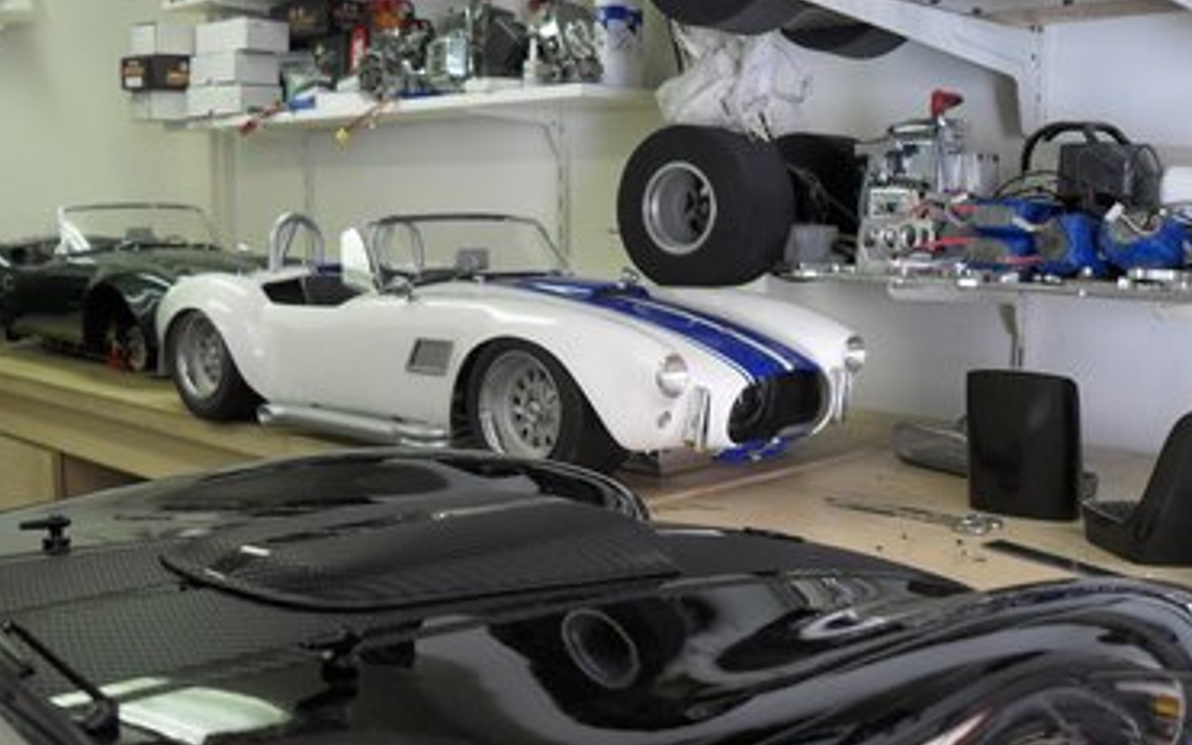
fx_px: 1300
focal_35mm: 40
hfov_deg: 49.2
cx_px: 556
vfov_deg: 31.9
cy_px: 456
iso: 100
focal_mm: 6.2
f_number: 2.8
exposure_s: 1/45
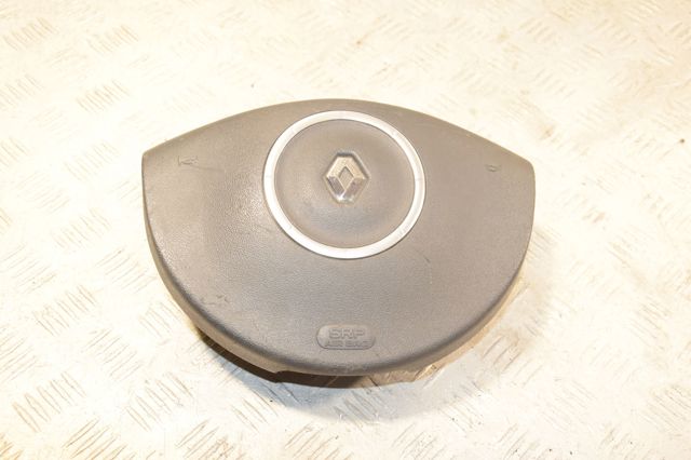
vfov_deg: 28.0
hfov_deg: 41.1
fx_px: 921
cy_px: 230
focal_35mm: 48
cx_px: 346
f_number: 6.3
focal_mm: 32
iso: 1600
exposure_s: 1/200
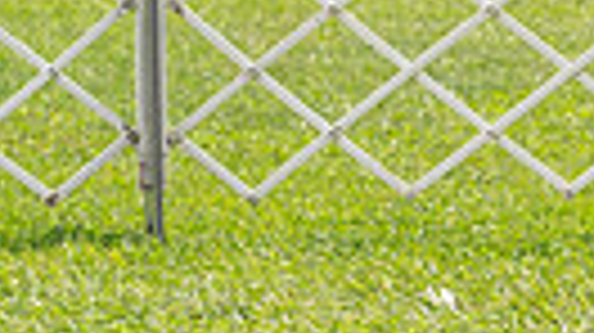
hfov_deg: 4.4
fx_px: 7633
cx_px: 909
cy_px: -292
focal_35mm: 485
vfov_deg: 2.5
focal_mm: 105
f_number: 5
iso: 500
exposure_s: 1/2000
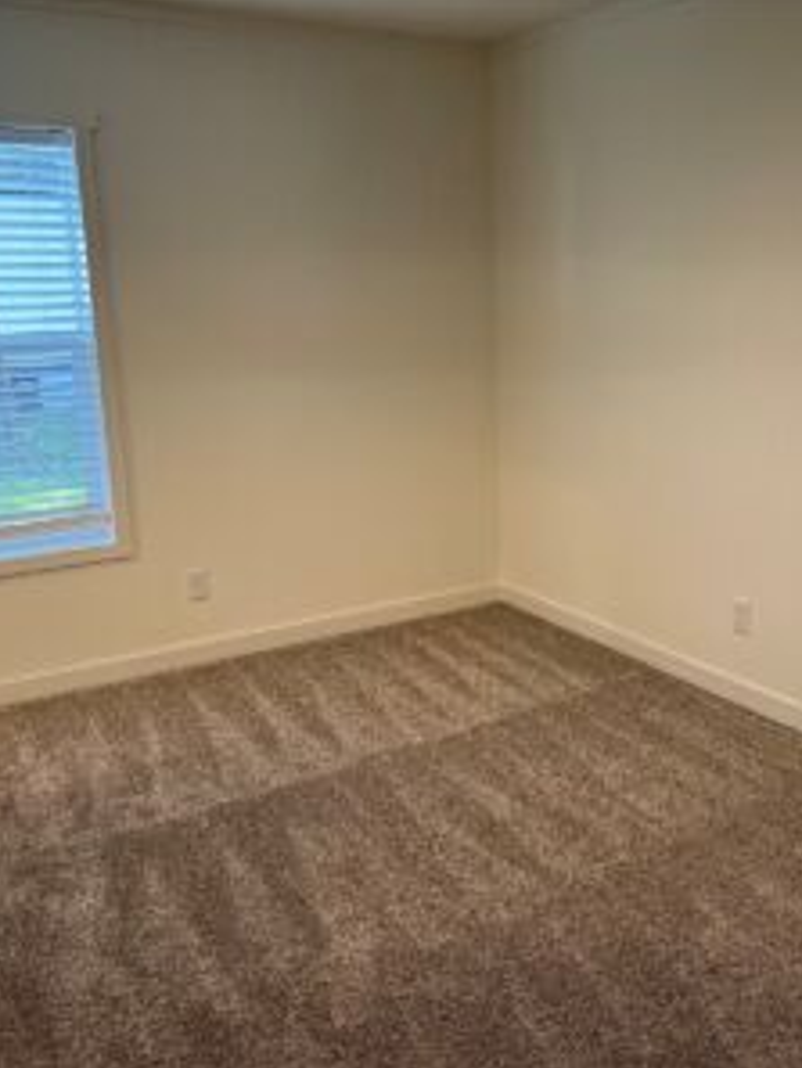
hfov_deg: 40.4
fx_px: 1080
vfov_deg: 52.6
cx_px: 503
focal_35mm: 35
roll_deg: +1.5
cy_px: 532
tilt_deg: -13.1
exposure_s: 1/120
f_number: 1.5
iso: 125
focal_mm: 5.7
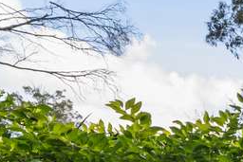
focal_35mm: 105
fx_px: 709
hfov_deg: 14.8
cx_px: 527
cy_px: 238
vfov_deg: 12.5
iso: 100
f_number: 8
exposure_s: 1/3
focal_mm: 14
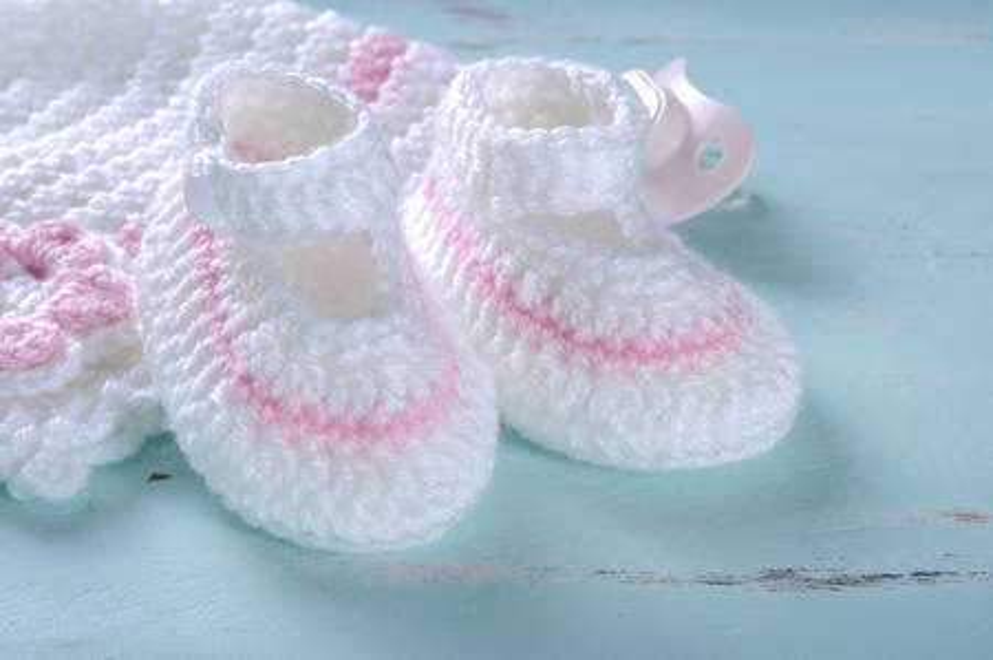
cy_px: 330
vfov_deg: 18.1
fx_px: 2066
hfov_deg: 27.0
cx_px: 496
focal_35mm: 75
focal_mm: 50
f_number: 11
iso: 100
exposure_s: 1/125
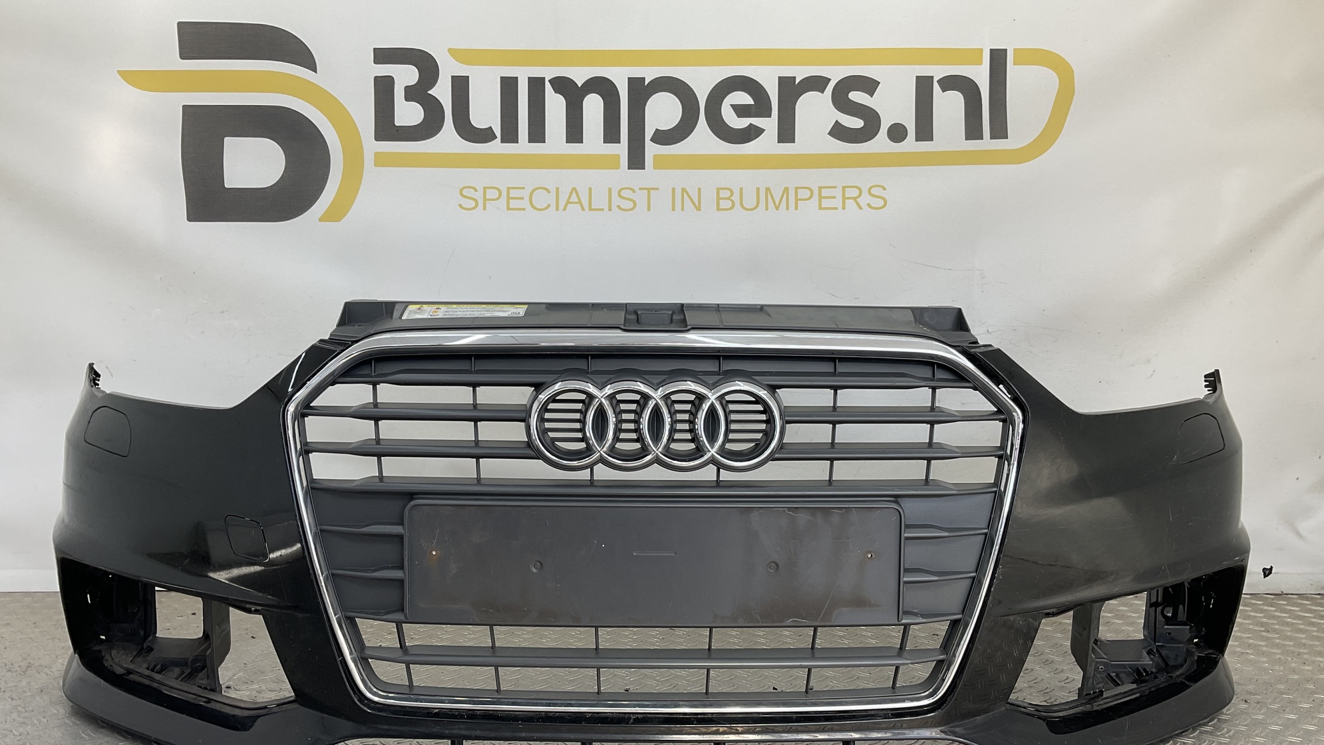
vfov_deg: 36.5
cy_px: 452
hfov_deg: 61.0
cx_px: 654
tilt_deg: -6.1
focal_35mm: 32
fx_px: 1124
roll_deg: -1.5
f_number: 1.8
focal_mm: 3
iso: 16
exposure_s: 1/174
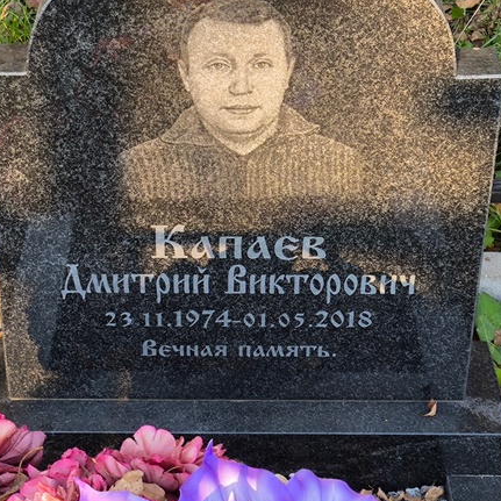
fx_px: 1343
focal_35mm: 82
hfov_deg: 21.1
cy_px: 235
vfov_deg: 21.1
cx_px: 210
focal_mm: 4.71
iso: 64
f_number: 1.7
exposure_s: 1/120
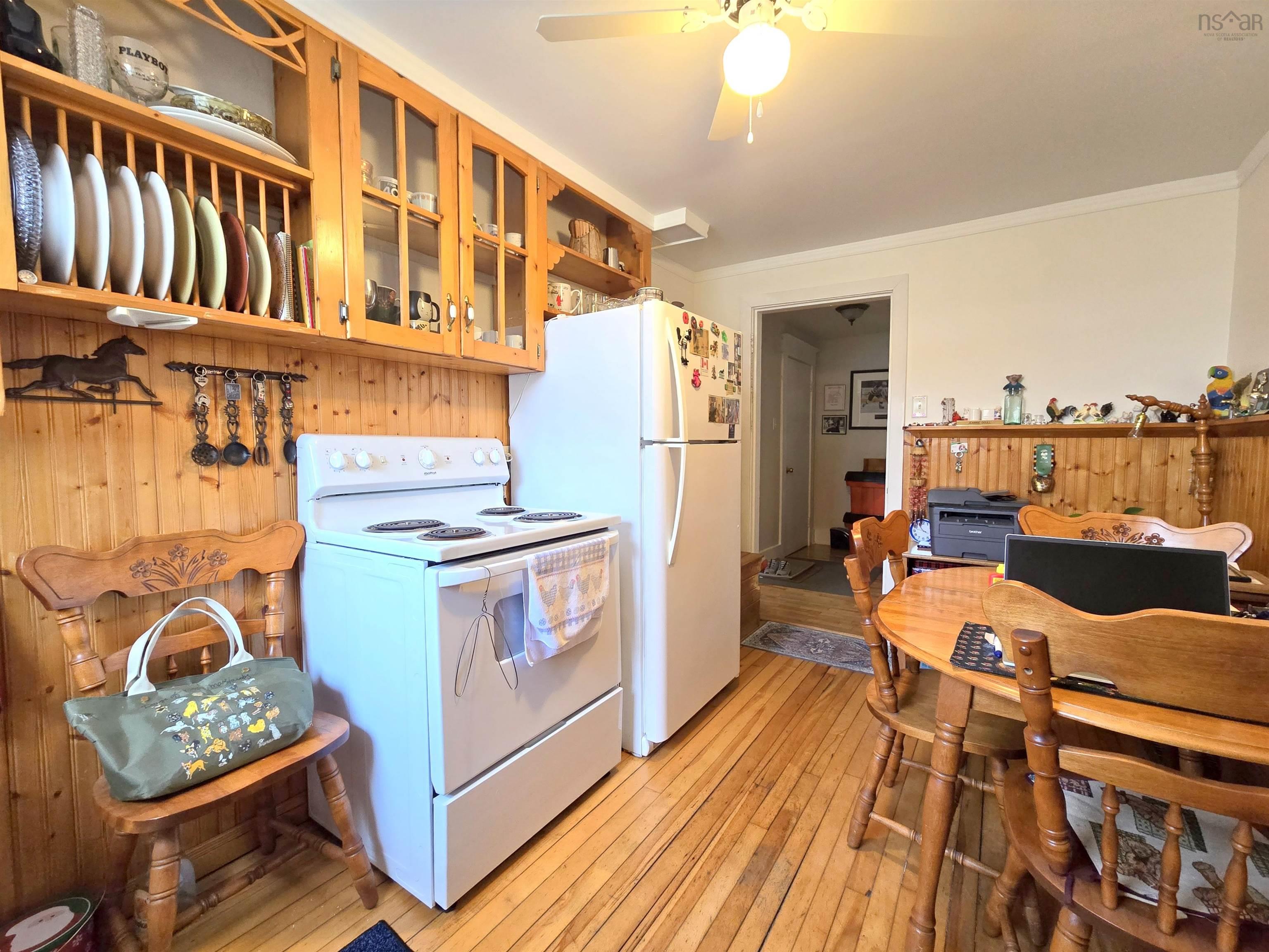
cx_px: 634
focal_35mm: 13
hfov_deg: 106.2
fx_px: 477
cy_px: 476
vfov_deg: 89.9
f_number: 2.2
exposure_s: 1/60
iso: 160
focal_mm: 2.2
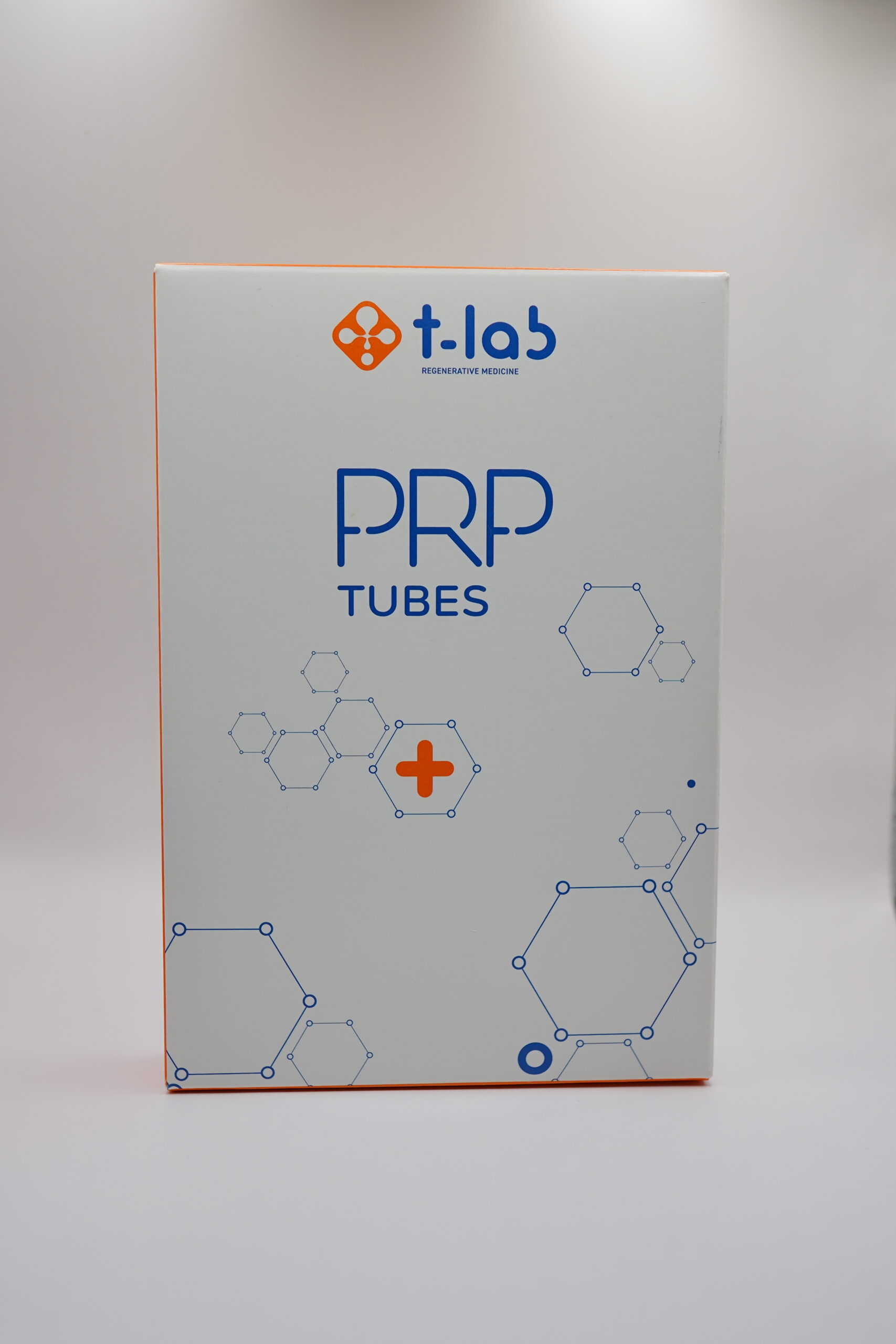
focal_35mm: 36
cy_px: 672
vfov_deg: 53.1
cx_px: 448
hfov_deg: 36.9
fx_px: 1344
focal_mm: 24
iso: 160
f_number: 4
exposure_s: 1/100
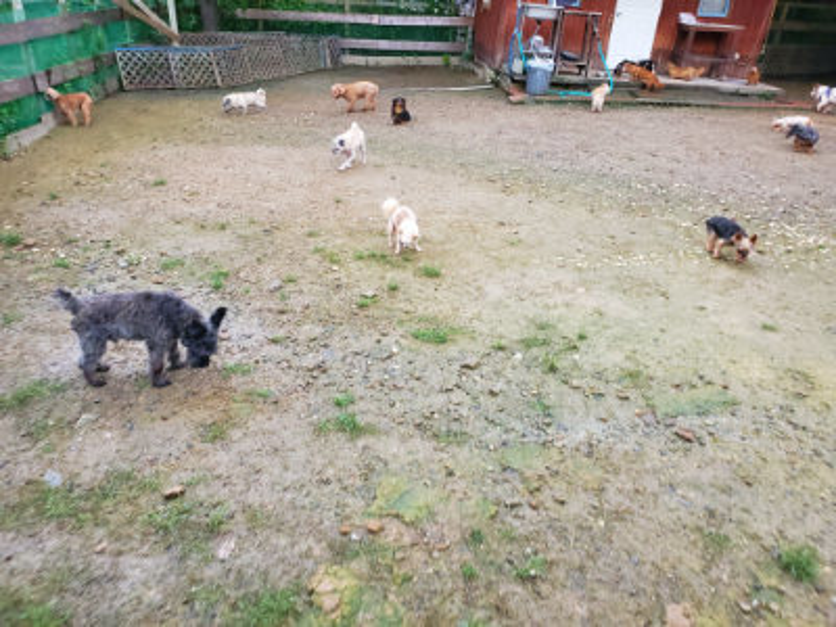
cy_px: 314
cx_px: 418
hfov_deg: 67.3
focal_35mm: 26
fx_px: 628
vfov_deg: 53.1
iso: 200
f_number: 2.4
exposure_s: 1/100
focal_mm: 4.3
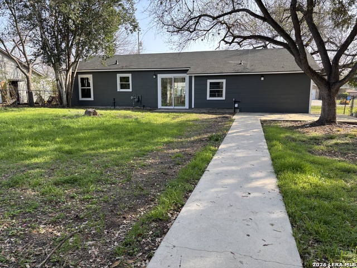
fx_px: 268
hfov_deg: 67.3
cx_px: 178
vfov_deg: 53.1
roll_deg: -0.6
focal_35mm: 26
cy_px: 134
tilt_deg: -7.5
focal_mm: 5.96
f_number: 1.6
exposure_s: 1/684
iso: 50
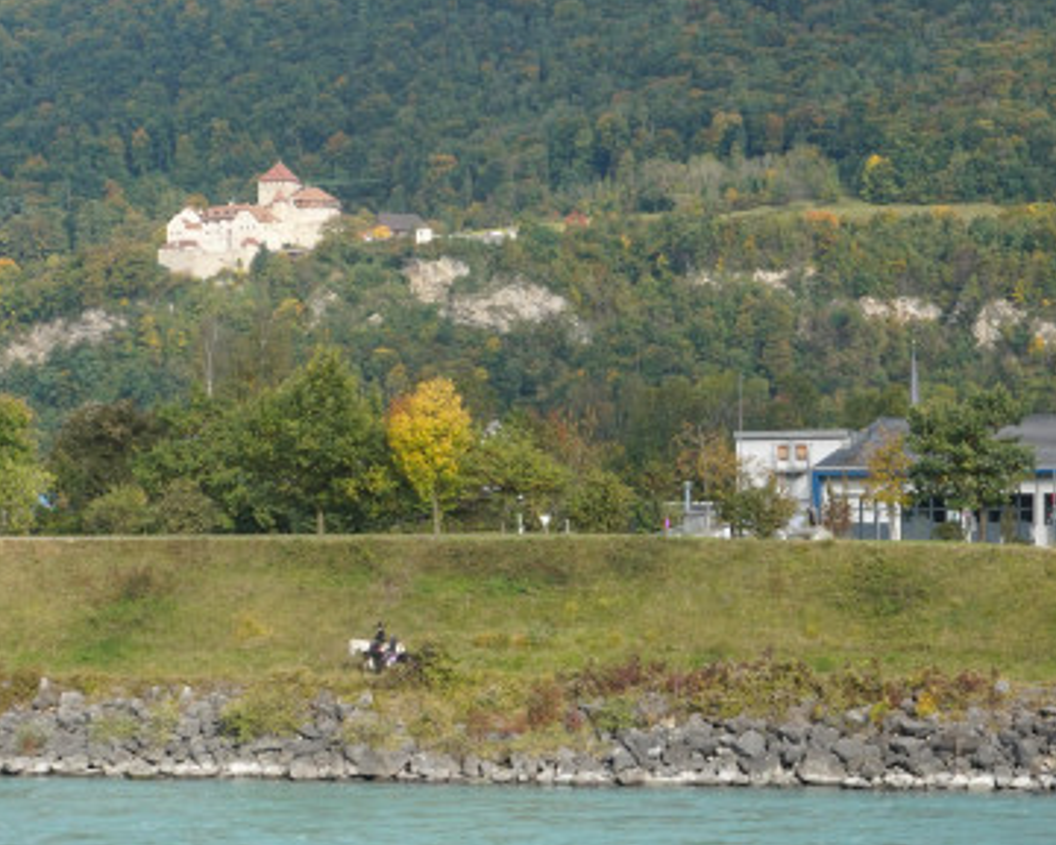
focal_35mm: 97
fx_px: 3033
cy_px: 594
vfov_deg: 15.8
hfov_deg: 19.6
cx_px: 813
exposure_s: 1/80
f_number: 11
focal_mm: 31
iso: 100
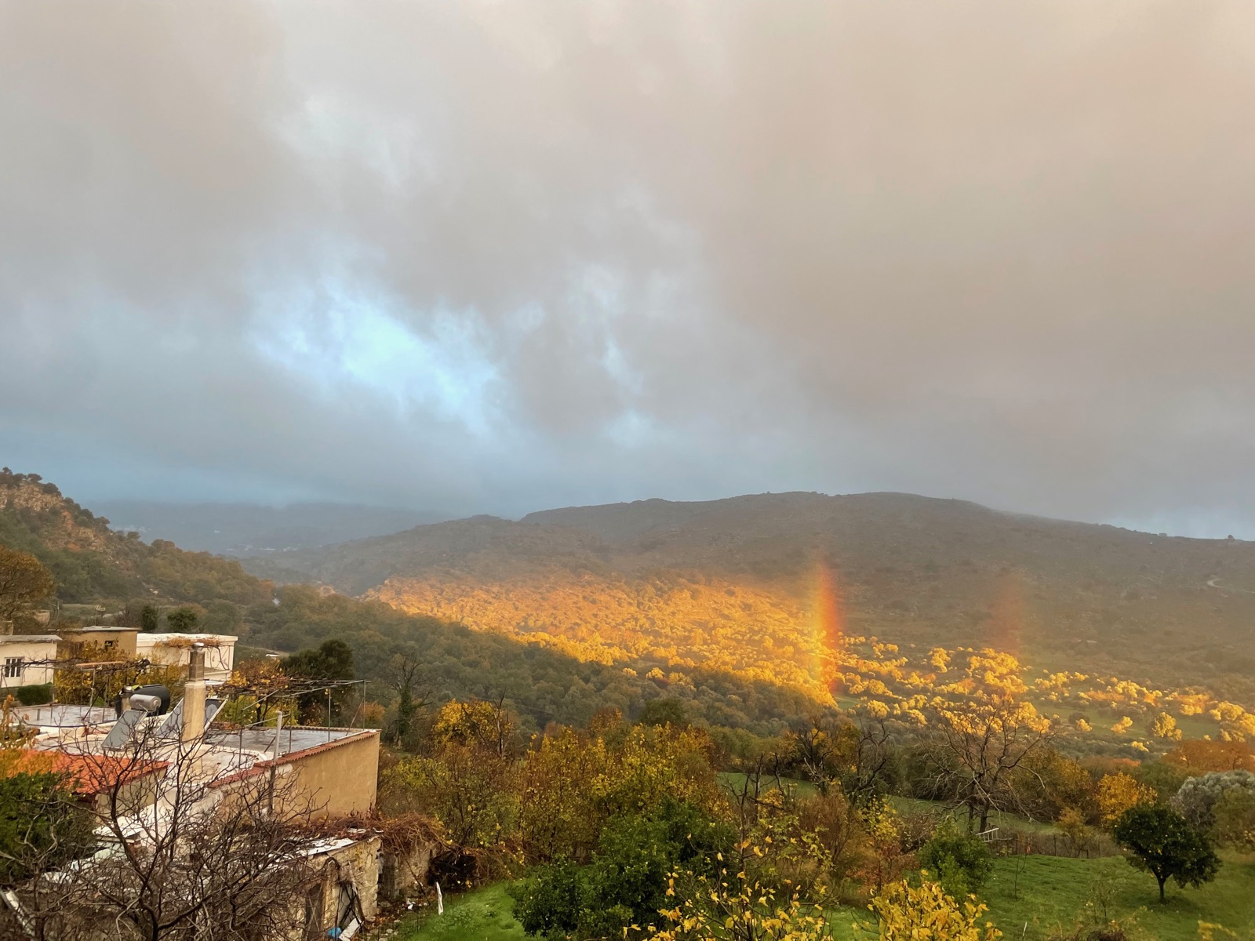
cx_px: 628
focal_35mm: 26
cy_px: 470
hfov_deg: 67.3
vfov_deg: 53.1
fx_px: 943
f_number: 1.6
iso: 125
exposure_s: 1/121
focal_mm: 4.2
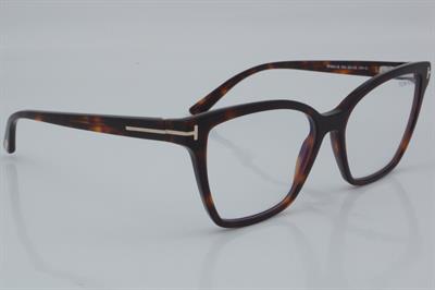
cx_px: 218
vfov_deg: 16.5
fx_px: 996
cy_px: 145
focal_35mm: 82
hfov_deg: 24.6
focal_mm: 55
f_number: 32
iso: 100
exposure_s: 1/4
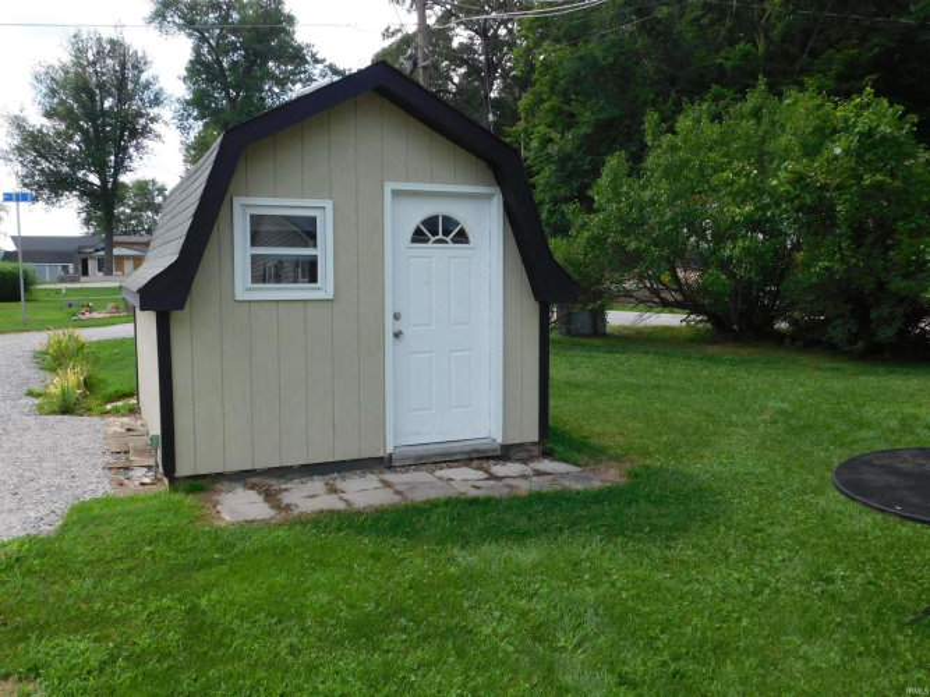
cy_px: 348
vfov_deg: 46.8
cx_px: 465
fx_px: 806
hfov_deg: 60.0
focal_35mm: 30
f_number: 3.2
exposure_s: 1/1000
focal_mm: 5.3
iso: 125
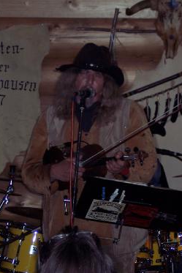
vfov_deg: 14.1
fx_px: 1098
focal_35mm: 145
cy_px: 136
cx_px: 104
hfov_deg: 9.5
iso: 140
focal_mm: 21.3
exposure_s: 1/125
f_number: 4.8
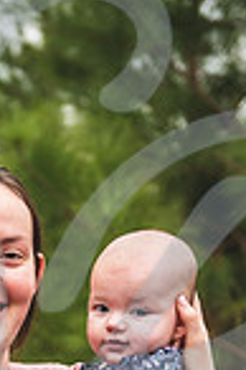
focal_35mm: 139
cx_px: 20
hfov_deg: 9.8
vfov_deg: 14.5
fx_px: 1428
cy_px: 390
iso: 400
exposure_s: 1/160
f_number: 2.8
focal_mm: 45
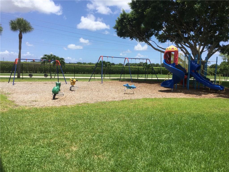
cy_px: 86
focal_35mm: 31
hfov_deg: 58.4
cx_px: 114
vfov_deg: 45.4
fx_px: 205
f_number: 2.4
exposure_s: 1/1359
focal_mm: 3.3
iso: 25
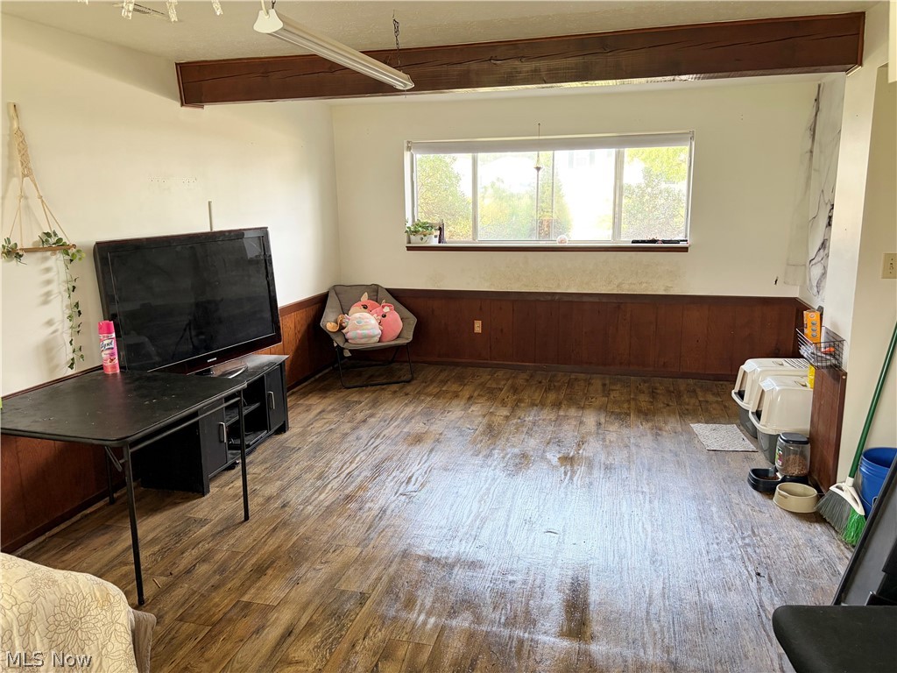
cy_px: 336
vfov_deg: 53.1
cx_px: 448
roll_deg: +1.5
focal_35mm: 26
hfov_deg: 67.3
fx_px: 674
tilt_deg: -9.5
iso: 125
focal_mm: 5.96
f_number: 1.6
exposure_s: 1/73
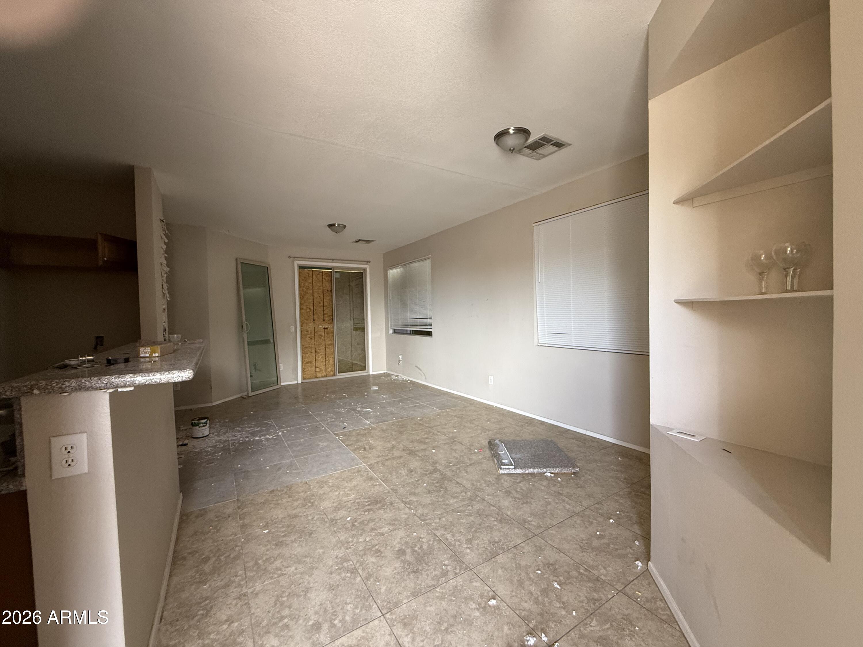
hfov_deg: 102.1
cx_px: 432
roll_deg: +0.9
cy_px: 324
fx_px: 349
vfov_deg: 85.7
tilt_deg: -1.2
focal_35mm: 14
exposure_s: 1/99
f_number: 2.2
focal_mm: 2.22
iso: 320
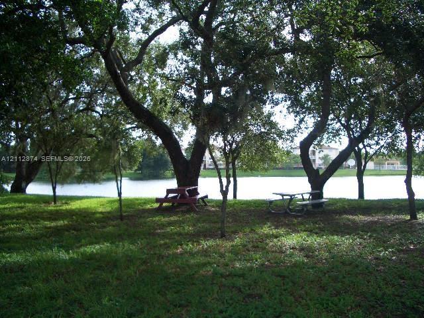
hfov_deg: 52.6
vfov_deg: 40.7
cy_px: 159
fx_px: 429
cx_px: 212
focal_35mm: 35
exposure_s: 1/200
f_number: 2.6
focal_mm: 5.8
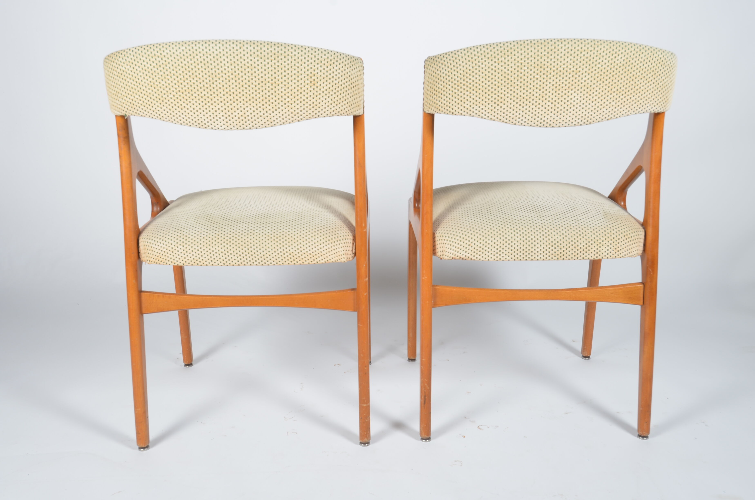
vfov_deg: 36.7
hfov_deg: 53.2
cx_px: 378
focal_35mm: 36
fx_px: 753
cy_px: 250
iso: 100
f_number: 11
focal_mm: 24
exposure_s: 1/125
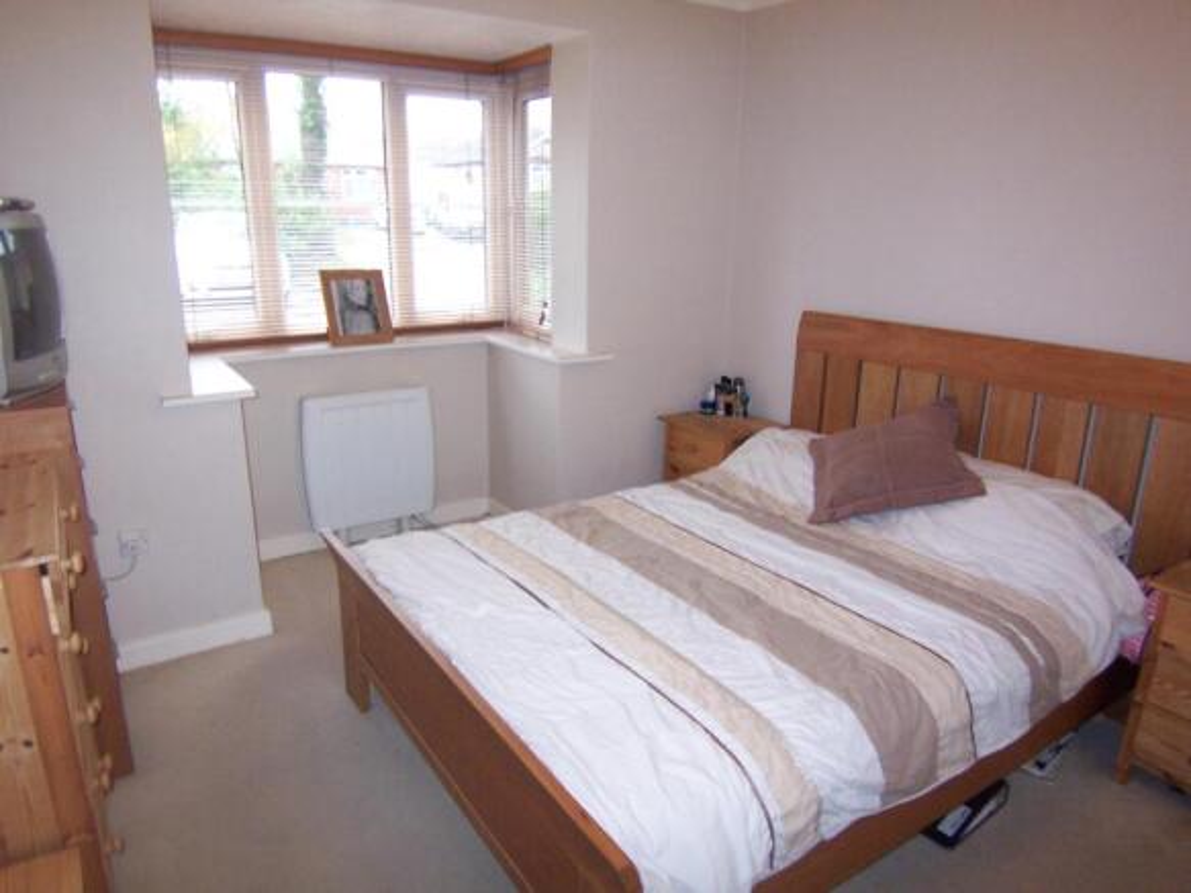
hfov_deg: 73.9
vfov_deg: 58.9
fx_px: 791
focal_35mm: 23
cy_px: 446
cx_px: 596
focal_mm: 3.8
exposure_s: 1/30
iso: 200
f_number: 2.8
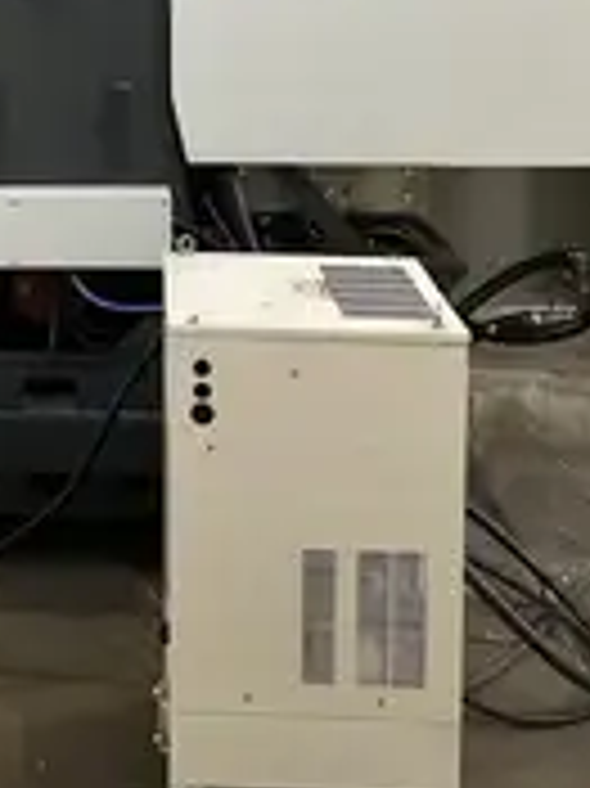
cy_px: -14
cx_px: 45
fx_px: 1251
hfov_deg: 25.6
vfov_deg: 32.0
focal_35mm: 55
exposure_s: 1/60
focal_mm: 6.9
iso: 250
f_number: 1.8
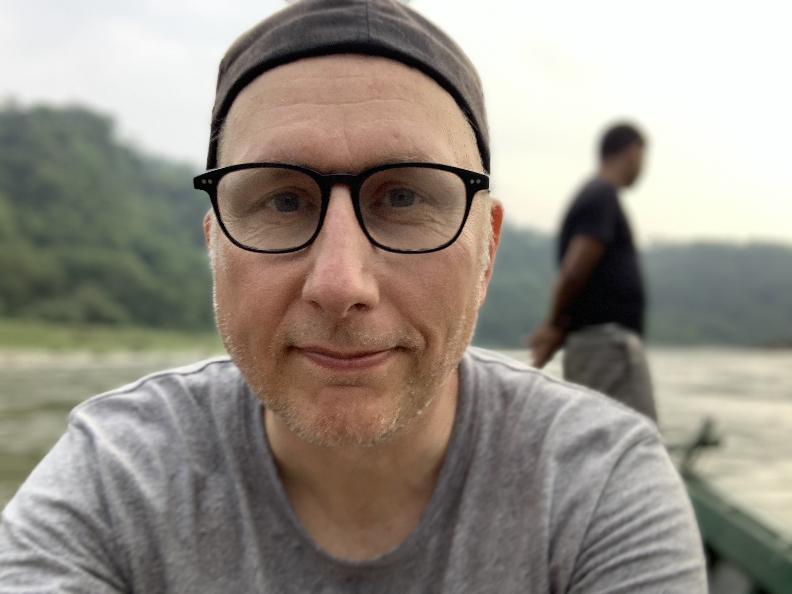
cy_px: 297
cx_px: 396
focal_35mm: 32
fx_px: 732
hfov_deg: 56.8
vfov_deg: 44.2
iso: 64
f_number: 2.2
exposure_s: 1/60
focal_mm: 2.87
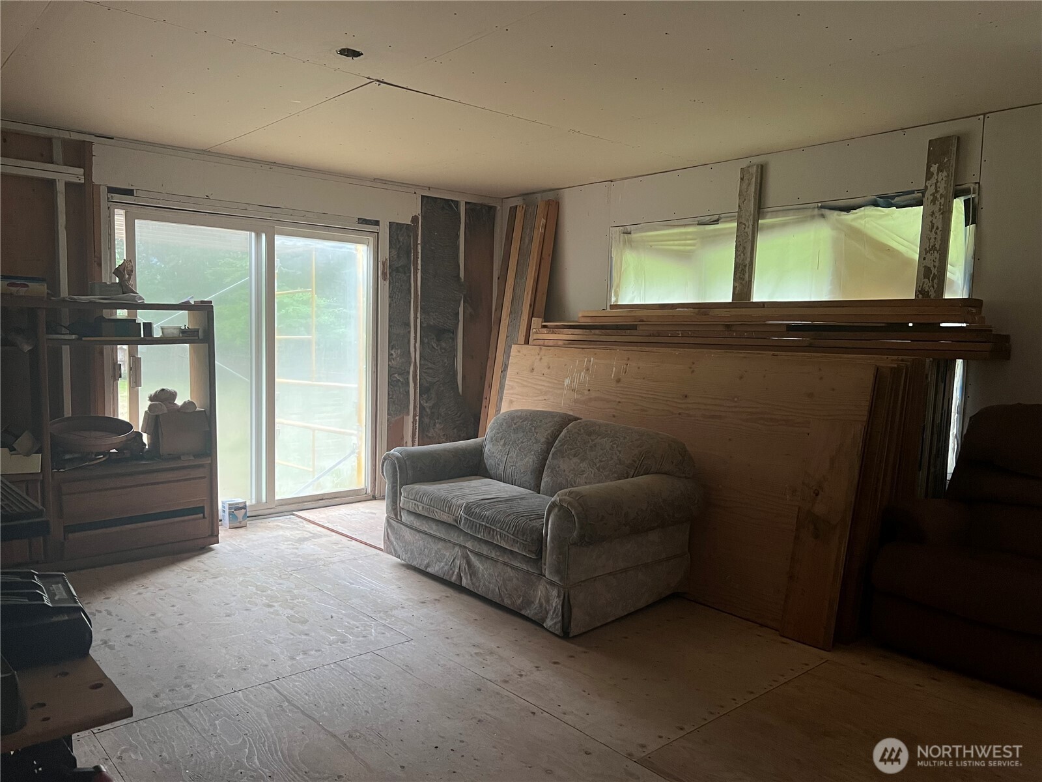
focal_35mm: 26
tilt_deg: -4.9
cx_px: 521
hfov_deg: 67.3
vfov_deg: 53.1
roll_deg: -1.2
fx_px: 783
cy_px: 391
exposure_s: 1/60
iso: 320
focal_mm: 5.7
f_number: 1.5
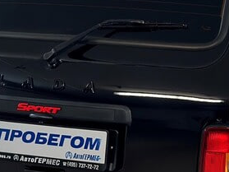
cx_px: 193
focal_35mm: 155
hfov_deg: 12.7
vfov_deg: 9.6
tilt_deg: -8.3
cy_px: 112
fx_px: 1025
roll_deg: -0.8
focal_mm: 6.86
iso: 80
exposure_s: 1/100
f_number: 1.78
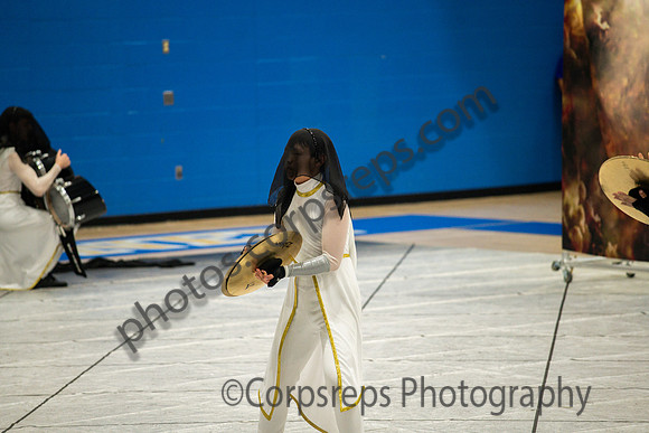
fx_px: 3606
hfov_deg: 10.3
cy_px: 216
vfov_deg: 6.9
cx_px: 324
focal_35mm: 200
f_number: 4
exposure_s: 1/500
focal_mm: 200
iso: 4000
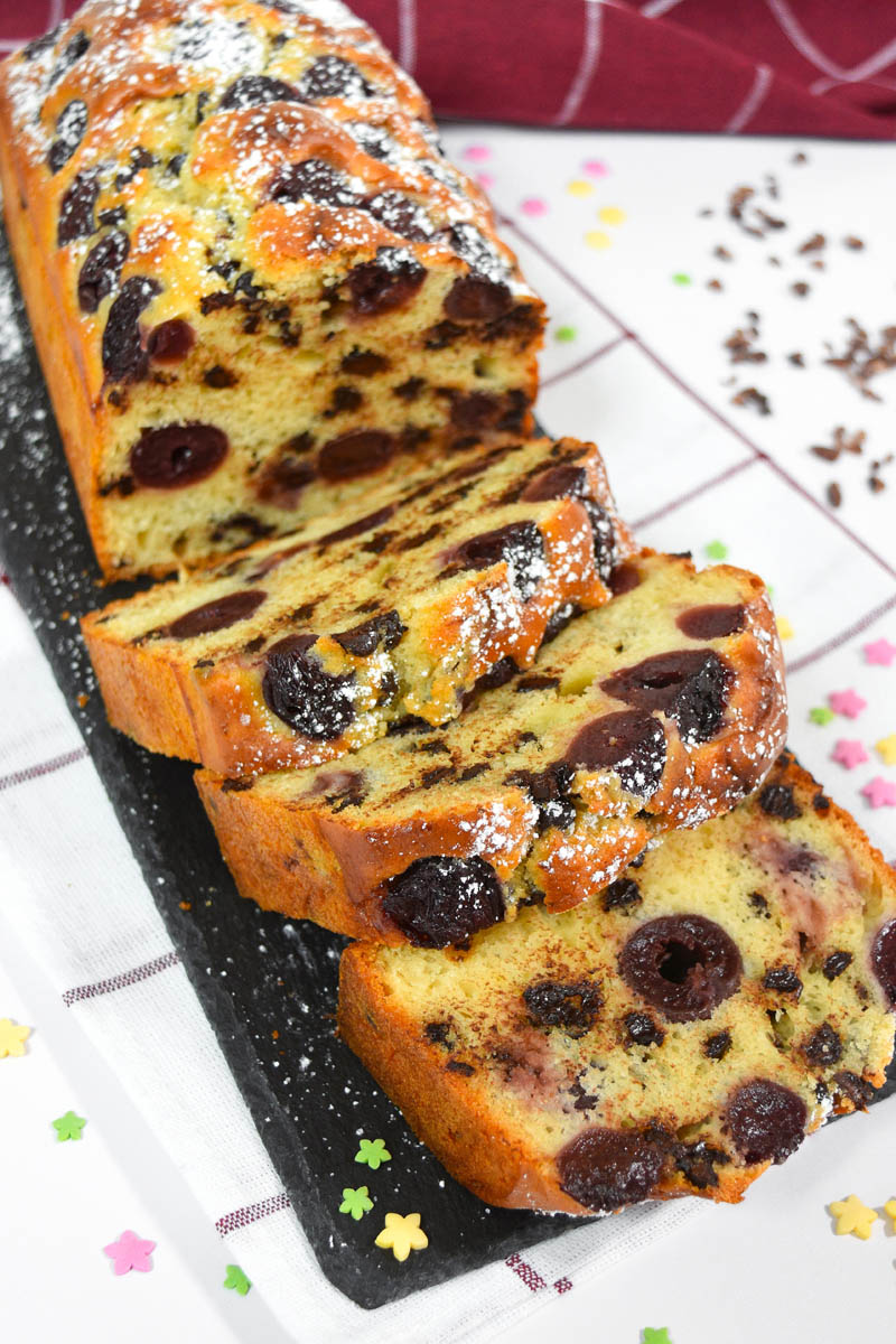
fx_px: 1680
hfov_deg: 29.9
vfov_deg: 43.6
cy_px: 672
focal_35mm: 45
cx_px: 448
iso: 800
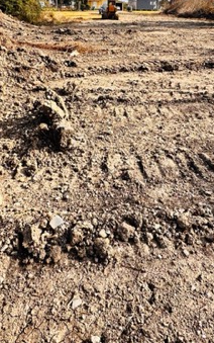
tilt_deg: -20.0
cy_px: 101
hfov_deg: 44.5
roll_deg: -0.1
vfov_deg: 63.9
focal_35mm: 28
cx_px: 113
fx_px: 261
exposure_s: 1/979
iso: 50
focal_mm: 2.22
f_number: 2.2
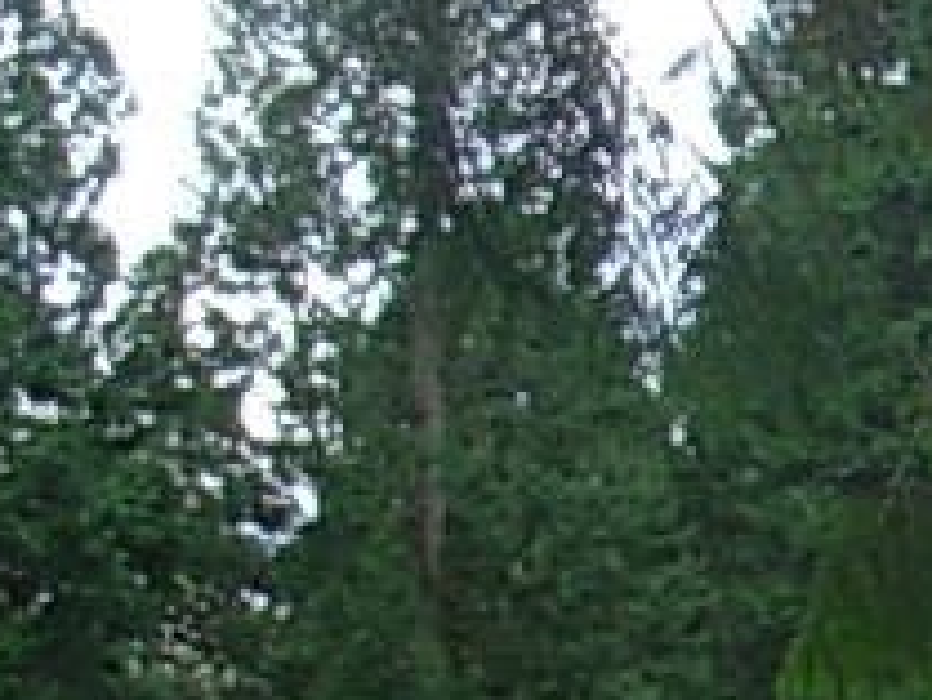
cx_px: 2198
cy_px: 1498
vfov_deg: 7.6
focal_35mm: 186
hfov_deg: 9.5
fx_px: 5011
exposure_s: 1/144
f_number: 2.9
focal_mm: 6.3
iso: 50
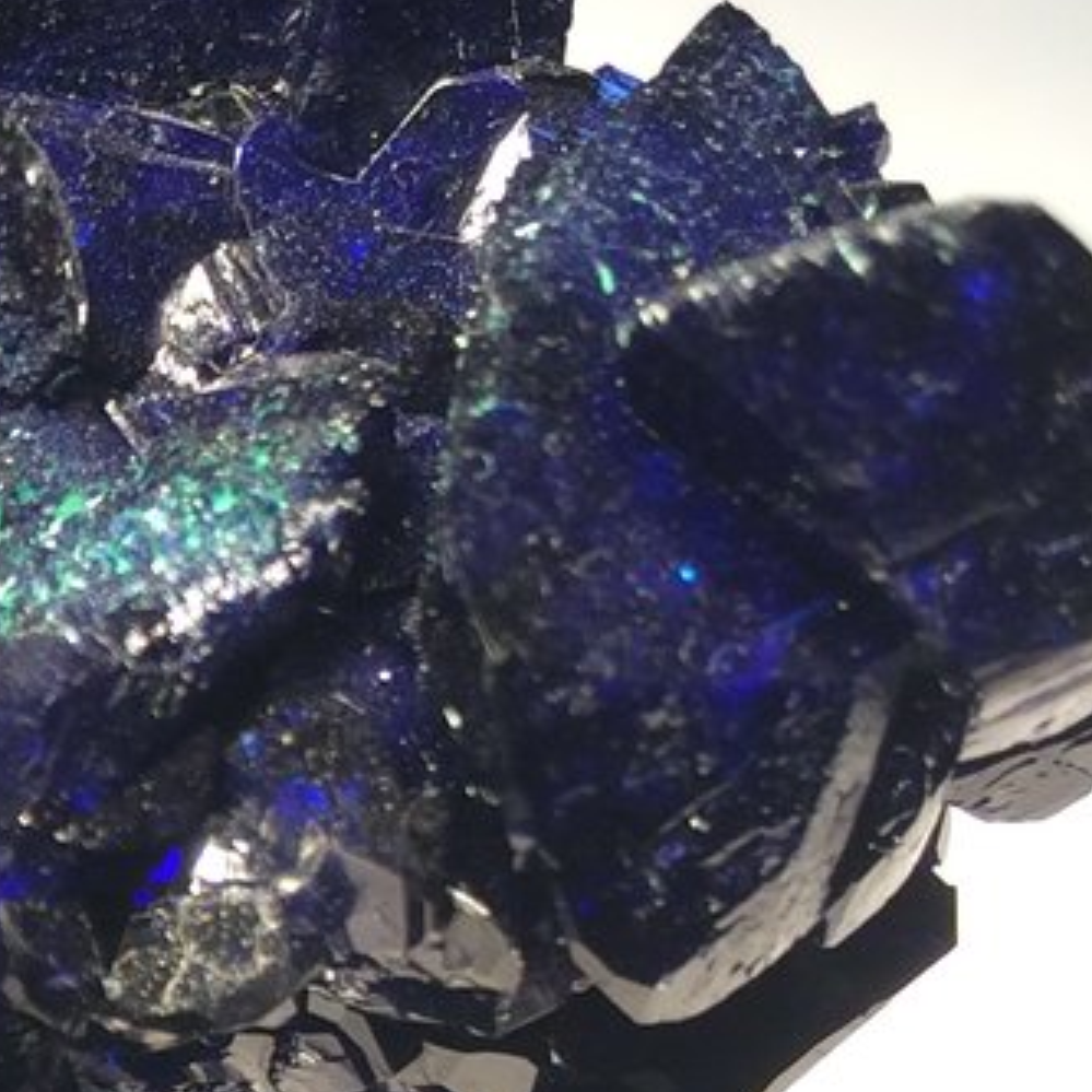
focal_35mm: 123
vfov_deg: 13.8
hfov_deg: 12.8
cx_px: -941
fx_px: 4390
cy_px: 1322
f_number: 2.2
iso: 40
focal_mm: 4.15
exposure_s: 1/60
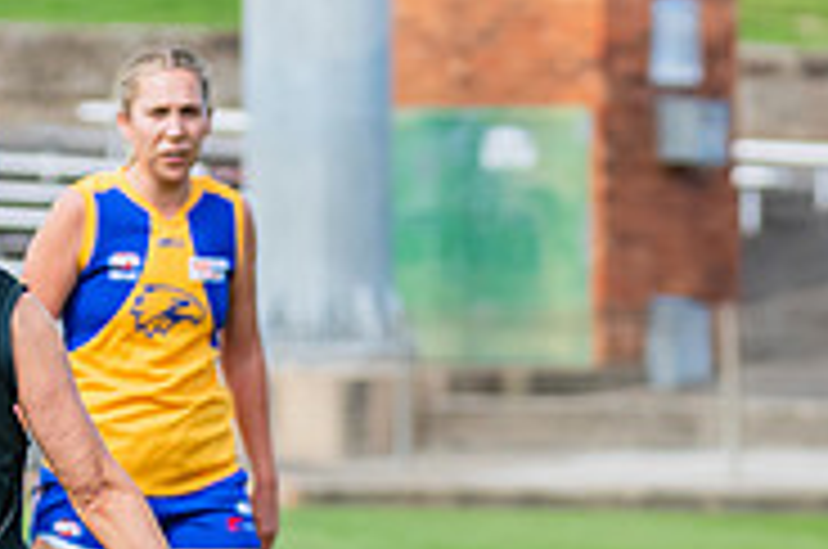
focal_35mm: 790
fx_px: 18138
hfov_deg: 2.6
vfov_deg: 1.7
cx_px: 51
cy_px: 497
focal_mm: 195
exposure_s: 1/1600
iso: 800
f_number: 5.6
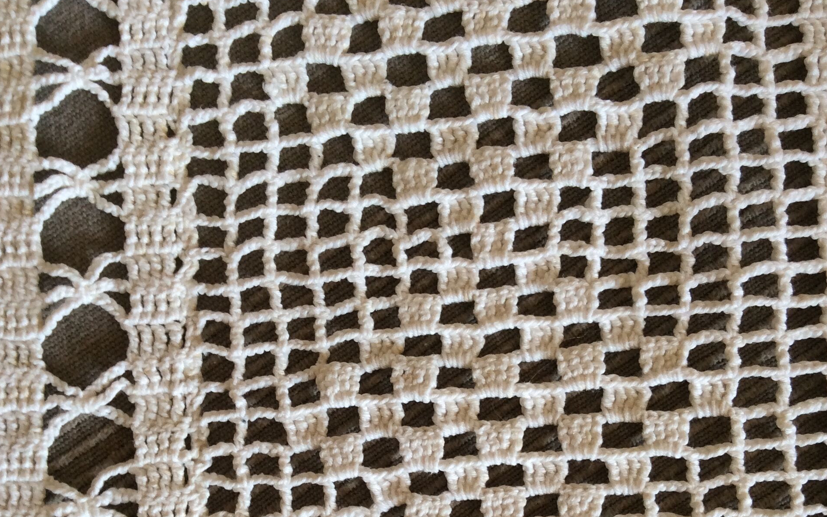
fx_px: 1037
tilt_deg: -86.2
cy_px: 446
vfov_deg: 27.2
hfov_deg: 43.5
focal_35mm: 46
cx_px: 416
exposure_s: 1/33
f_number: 2.4
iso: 40
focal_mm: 3.3
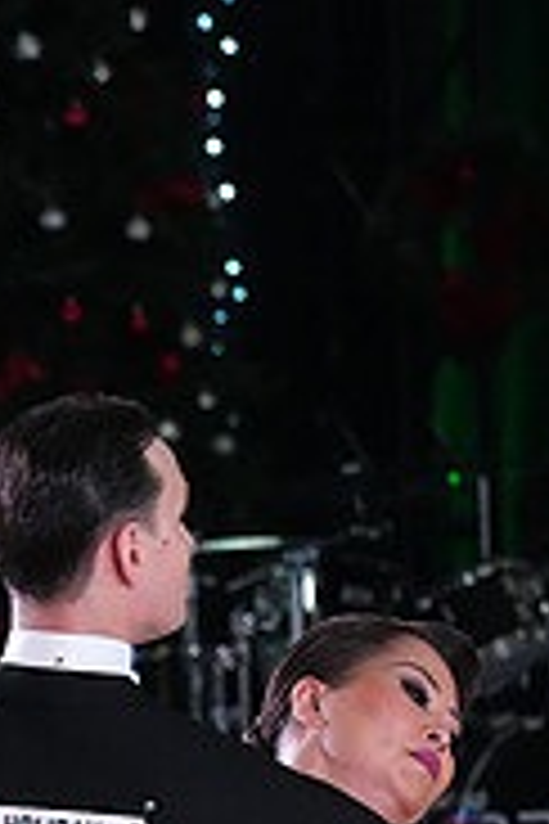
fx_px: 12946
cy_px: 1157
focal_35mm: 566
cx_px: 124
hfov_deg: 2.4
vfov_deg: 3.6
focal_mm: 179
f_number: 7.1
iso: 10000
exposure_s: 1/400
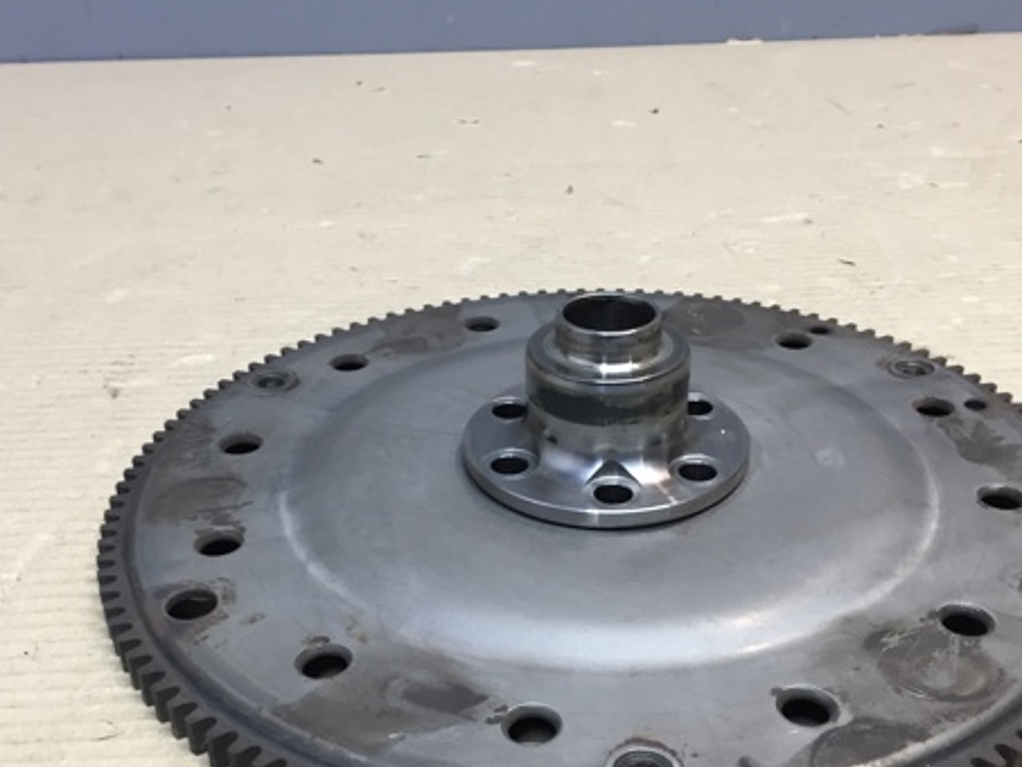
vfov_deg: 34.8
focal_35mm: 41
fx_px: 1211
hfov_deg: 45.7
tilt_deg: -34.6
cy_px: 514
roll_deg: +1.2
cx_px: 537
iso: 80
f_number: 2.2
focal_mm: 4.15
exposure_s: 1/33
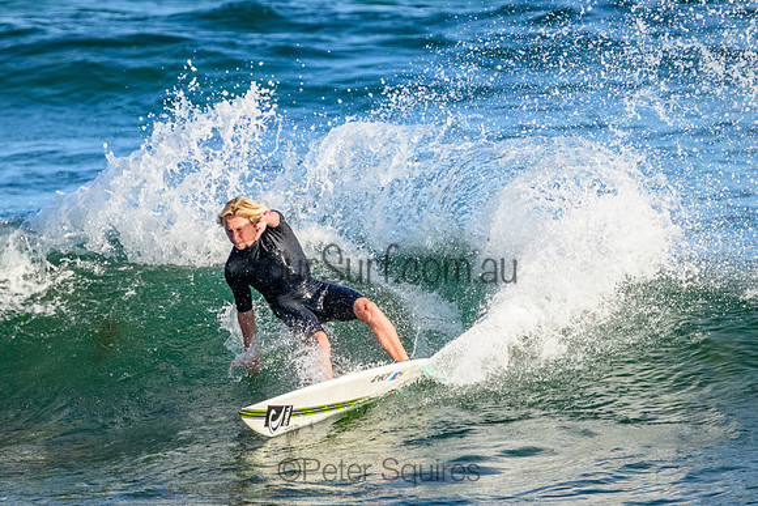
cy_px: 253
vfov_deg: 1.7
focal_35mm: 800
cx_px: 379
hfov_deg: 2.6
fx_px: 16848
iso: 2000
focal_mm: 800
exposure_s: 1/2000
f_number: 11
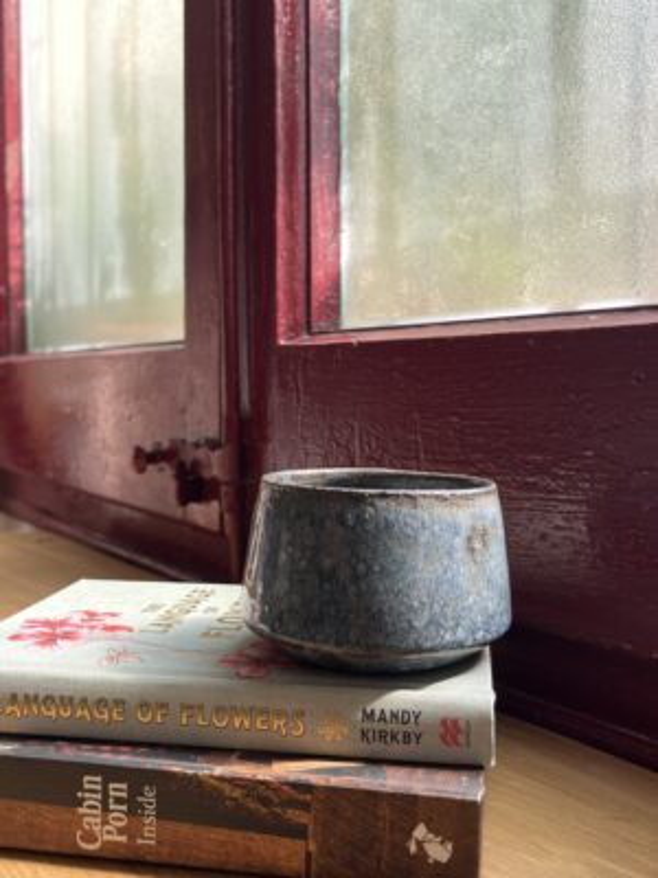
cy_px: 439
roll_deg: +0.0
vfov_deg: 67.3
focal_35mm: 26
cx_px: 329
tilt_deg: -3.6
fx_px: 659
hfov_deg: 53.1
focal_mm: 5.1
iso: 50
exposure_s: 1/172
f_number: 1.6
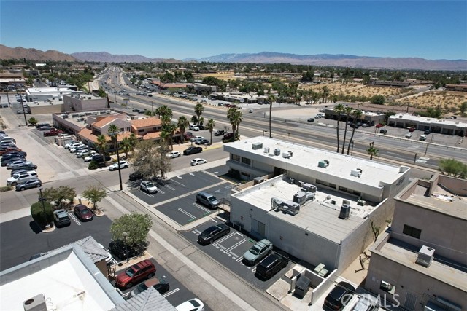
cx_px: 234
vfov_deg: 57.3
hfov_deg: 78.6
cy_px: 156
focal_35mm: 22
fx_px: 285
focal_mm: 8.38
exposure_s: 1/725
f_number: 2.8
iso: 110
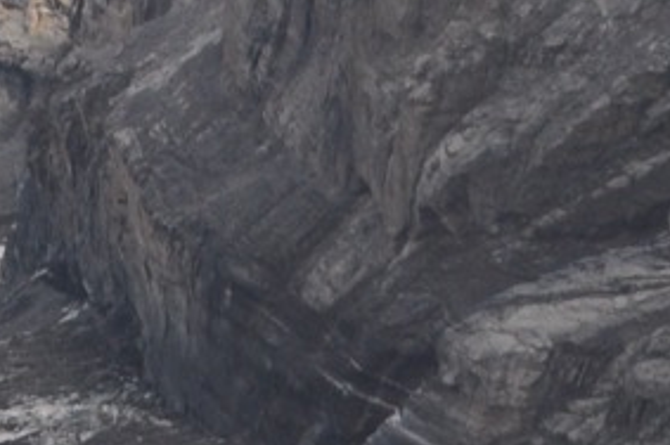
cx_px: -528
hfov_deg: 7.0
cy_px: -406
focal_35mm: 286
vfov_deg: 4.7
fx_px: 5317
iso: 200
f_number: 10
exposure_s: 1/320
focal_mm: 30
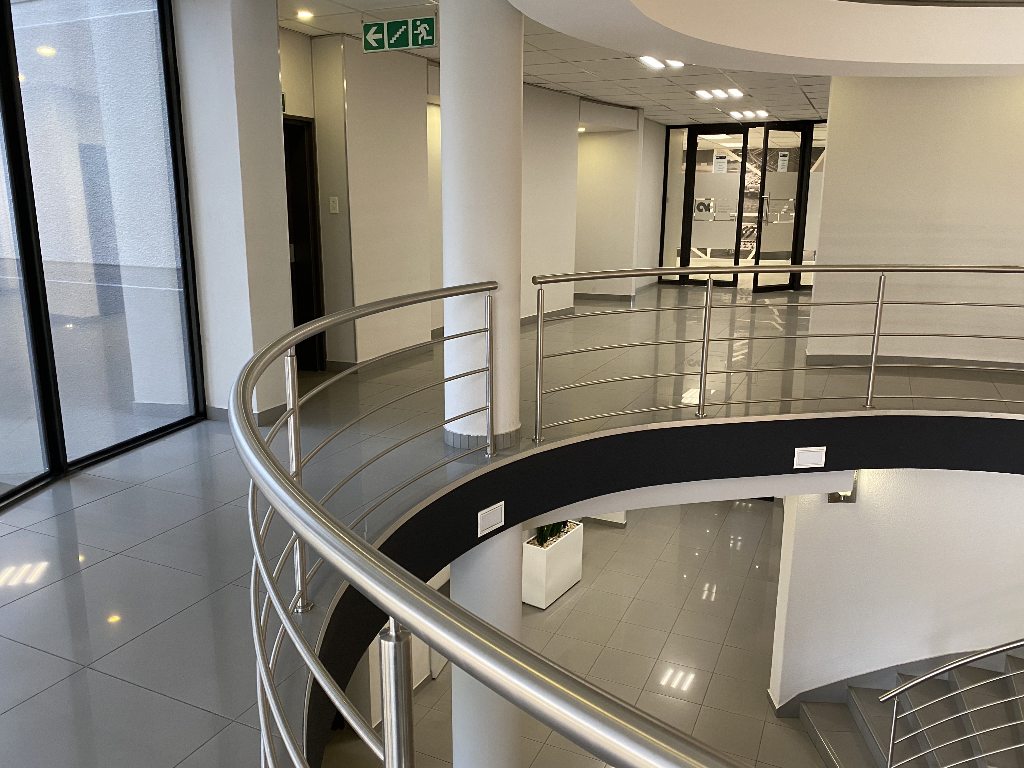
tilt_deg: -13.5
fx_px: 769
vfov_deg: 53.1
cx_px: 512
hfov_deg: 67.3
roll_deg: -0.4
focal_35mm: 26
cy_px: 384
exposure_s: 1/50
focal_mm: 4.25
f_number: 1.8
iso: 160
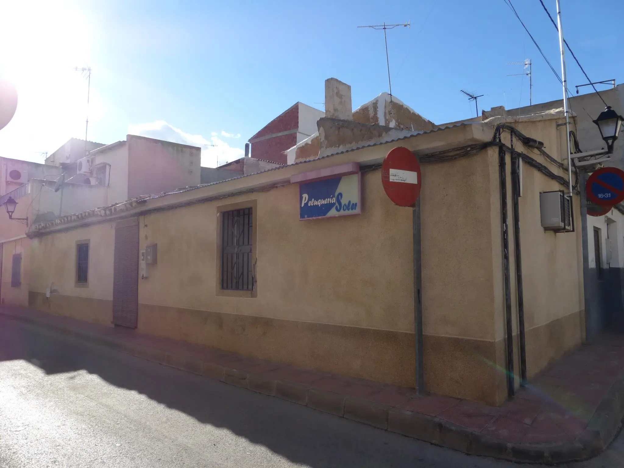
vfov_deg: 56.8
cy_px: 234
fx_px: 433
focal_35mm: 24
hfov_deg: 71.6
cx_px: 312
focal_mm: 4.3
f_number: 4
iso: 100
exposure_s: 1/640
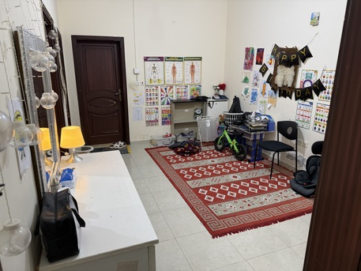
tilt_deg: -15.6
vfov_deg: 56.8
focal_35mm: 24
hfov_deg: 71.6
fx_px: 250
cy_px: 136
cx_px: 180
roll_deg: +0.2
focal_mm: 6.76
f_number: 1.78
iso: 160
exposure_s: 1/60
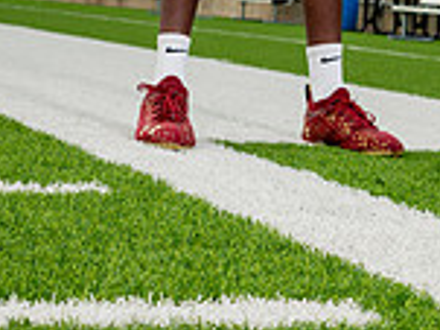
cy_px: -324
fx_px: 1677
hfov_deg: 14.9
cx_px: 332
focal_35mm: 132
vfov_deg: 10.4
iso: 125
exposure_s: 1/320
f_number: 7.1
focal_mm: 46
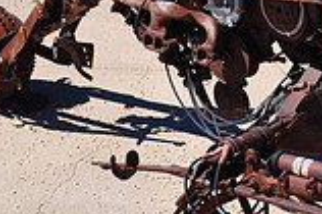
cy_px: 21
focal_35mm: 110
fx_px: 983
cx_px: 251
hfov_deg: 18.5
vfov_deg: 12.3
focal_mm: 20
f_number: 10
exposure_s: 1/250
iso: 200
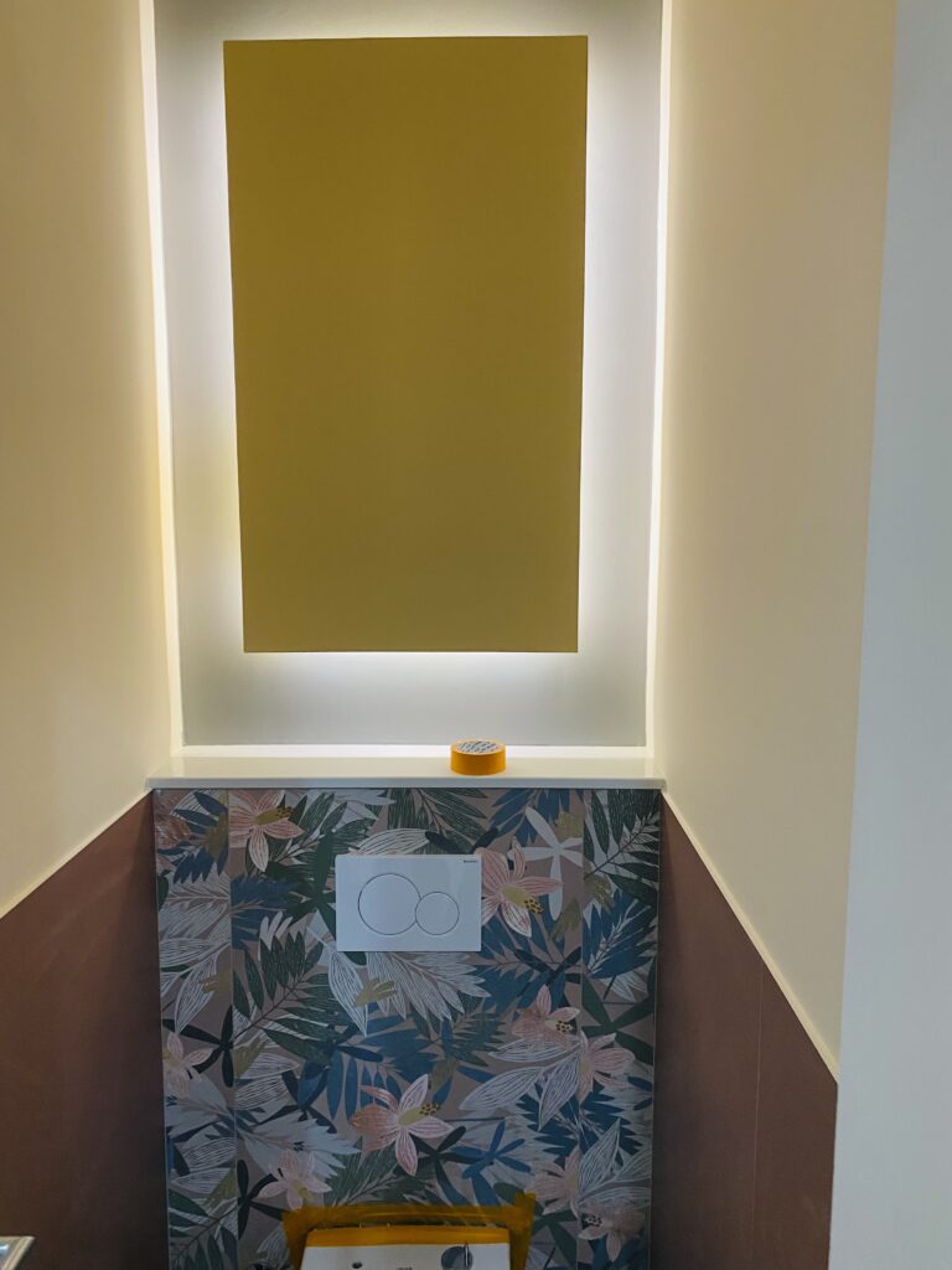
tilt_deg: -7.9
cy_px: 635
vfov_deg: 67.3
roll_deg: +0.7
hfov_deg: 53.1
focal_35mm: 26
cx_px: 476
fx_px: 953
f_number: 1.8
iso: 250
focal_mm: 4.25
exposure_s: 1/50
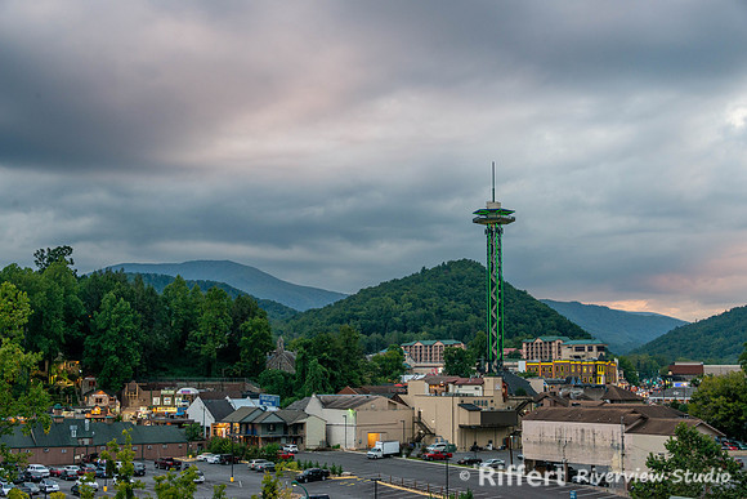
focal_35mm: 45
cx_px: 374
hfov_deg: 43.6
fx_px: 934
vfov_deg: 29.9
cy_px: 250
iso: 900
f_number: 7.1
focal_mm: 45
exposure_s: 1/50
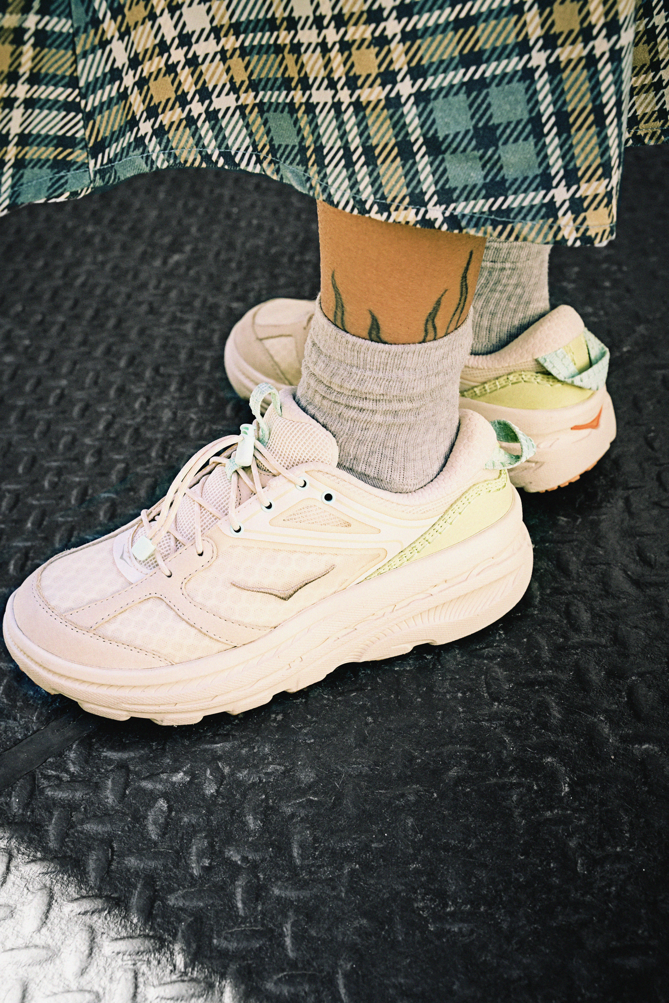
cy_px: 502
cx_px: 334
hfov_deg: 30.1
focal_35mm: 45
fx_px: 1243
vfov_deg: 44.0
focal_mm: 44.6
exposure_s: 1/320
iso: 800
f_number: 8
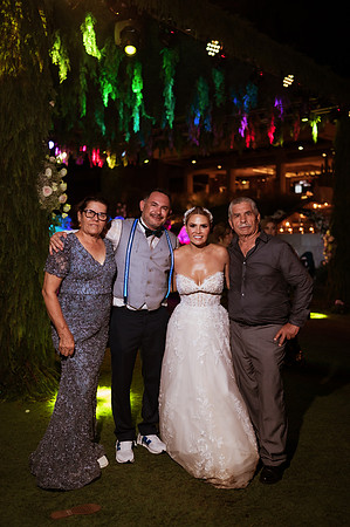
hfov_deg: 37.8
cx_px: 175
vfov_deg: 54.5
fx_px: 512
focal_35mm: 35
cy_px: 264
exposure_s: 1/160
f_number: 1.8
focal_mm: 35
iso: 1600
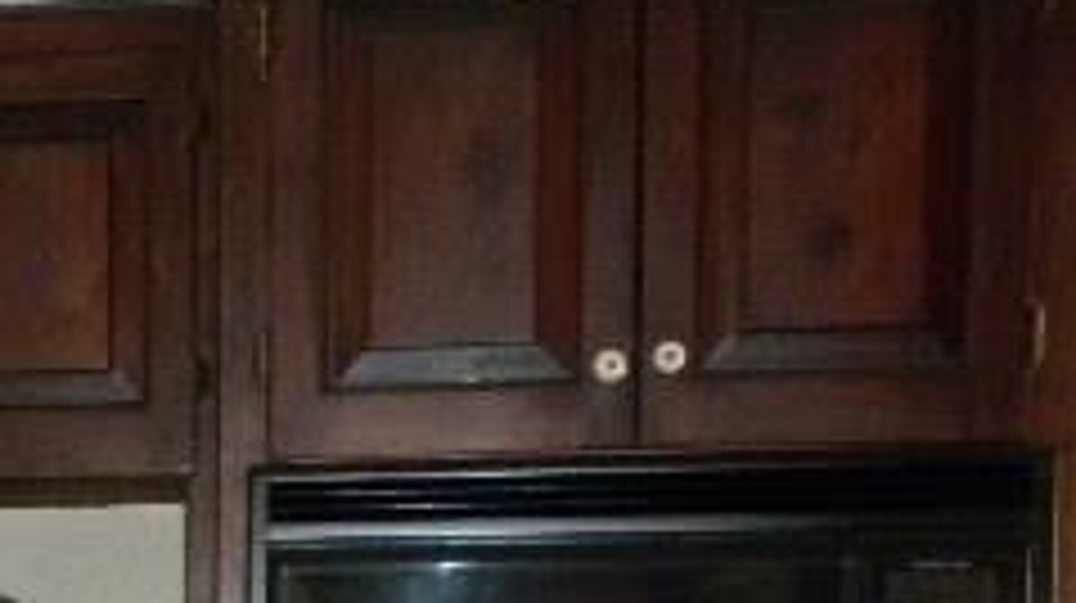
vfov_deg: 10.7
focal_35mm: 108
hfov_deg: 18.5
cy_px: 981
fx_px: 3079
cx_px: -288
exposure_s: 1/30
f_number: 3.5
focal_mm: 6.6
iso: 400
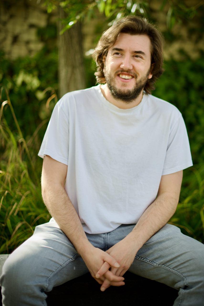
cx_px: 102
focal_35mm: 50
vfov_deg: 39.6
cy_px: 153
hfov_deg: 27.0
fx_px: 424
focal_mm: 50
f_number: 1.4
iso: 31
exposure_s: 1/800
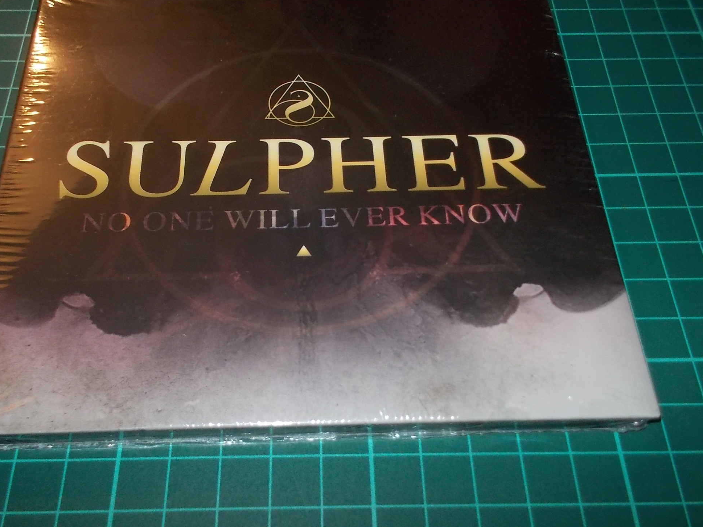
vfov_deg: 41.8
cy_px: 275
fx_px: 690
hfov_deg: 53.9
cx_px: 324
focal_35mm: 34
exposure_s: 1/30
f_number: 3.3
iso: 200
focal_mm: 4.1
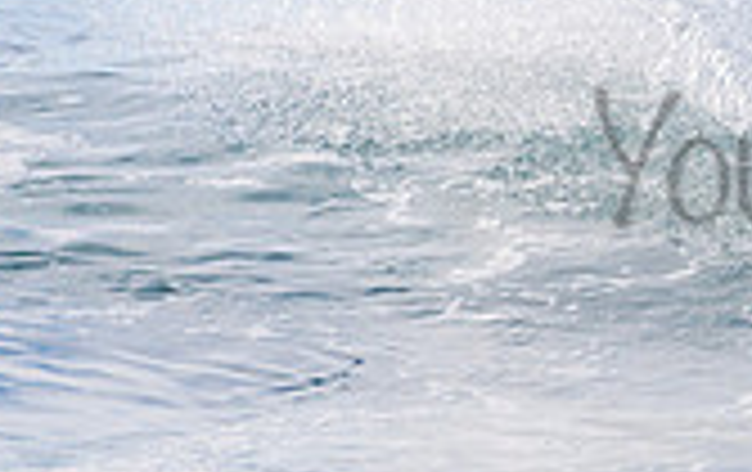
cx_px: 1058
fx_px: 36295
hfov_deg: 1.2
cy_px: 119
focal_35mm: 1768
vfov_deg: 0.7
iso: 280
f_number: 5.6
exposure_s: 1/2000
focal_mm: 500
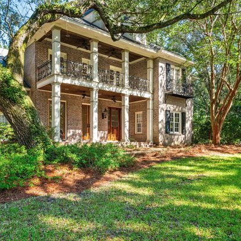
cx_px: 100
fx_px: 236
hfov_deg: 53.8
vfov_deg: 53.7
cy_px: 143
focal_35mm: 30
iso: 400
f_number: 11
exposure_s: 1/30
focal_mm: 14
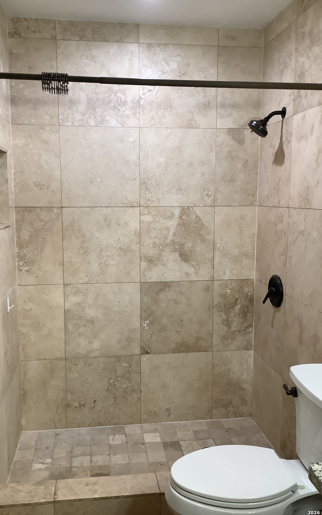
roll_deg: +0.6
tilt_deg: -7.4
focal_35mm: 33
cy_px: 257
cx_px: 152
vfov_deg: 58.1
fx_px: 463
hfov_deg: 38.3
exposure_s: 1/60
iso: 125
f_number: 2.4
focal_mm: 3.3
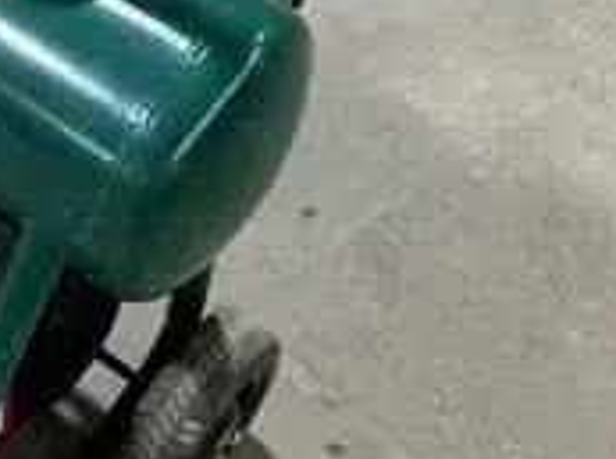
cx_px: -78
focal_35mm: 89
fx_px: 1580
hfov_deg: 20.9
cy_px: -96
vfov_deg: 15.9
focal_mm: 6.86
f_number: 1.78
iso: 250
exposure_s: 1/94
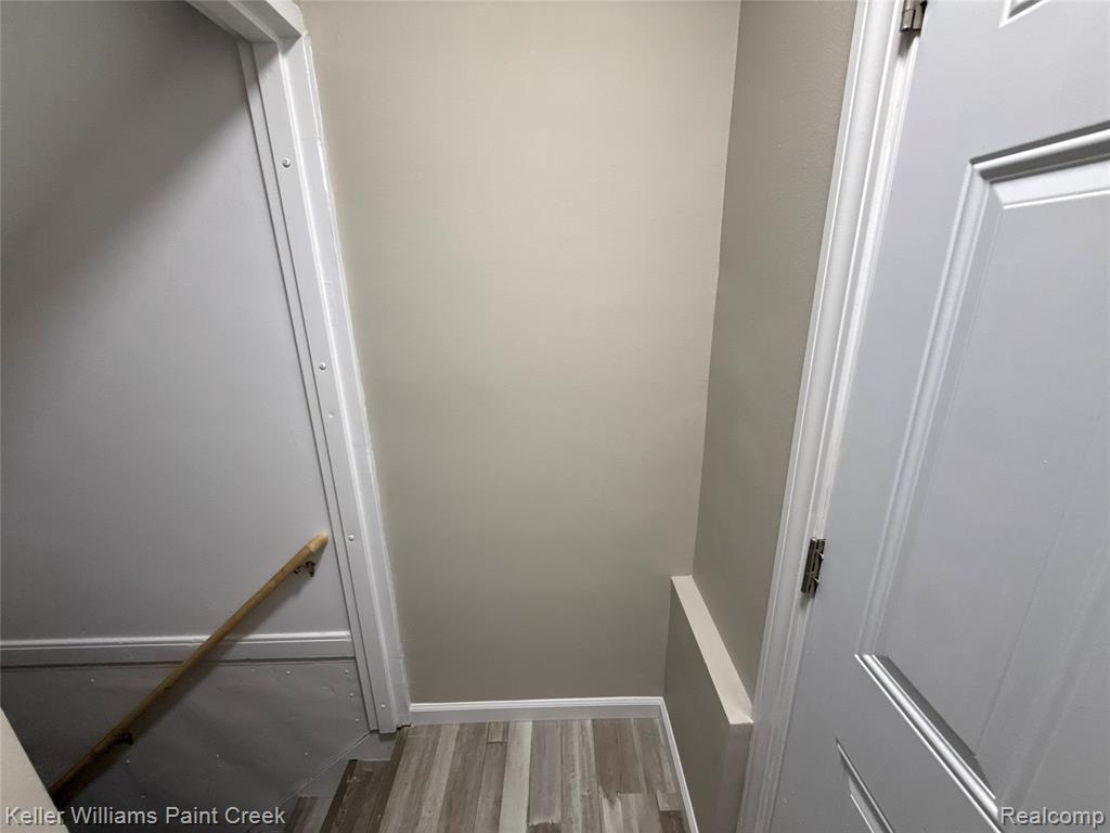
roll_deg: +1.0
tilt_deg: -17.6
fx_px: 449
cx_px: 555
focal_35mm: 14
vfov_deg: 85.7
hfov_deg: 102.1
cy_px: 416
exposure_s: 1/120
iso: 250
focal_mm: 2.22
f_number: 2.2
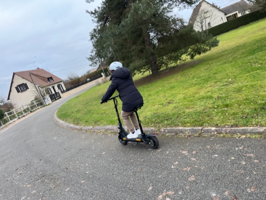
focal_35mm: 26
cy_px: 100
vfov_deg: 53.1
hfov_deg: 67.3
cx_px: 133
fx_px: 200
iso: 50
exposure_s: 1/167
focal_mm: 5.7
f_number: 1.5
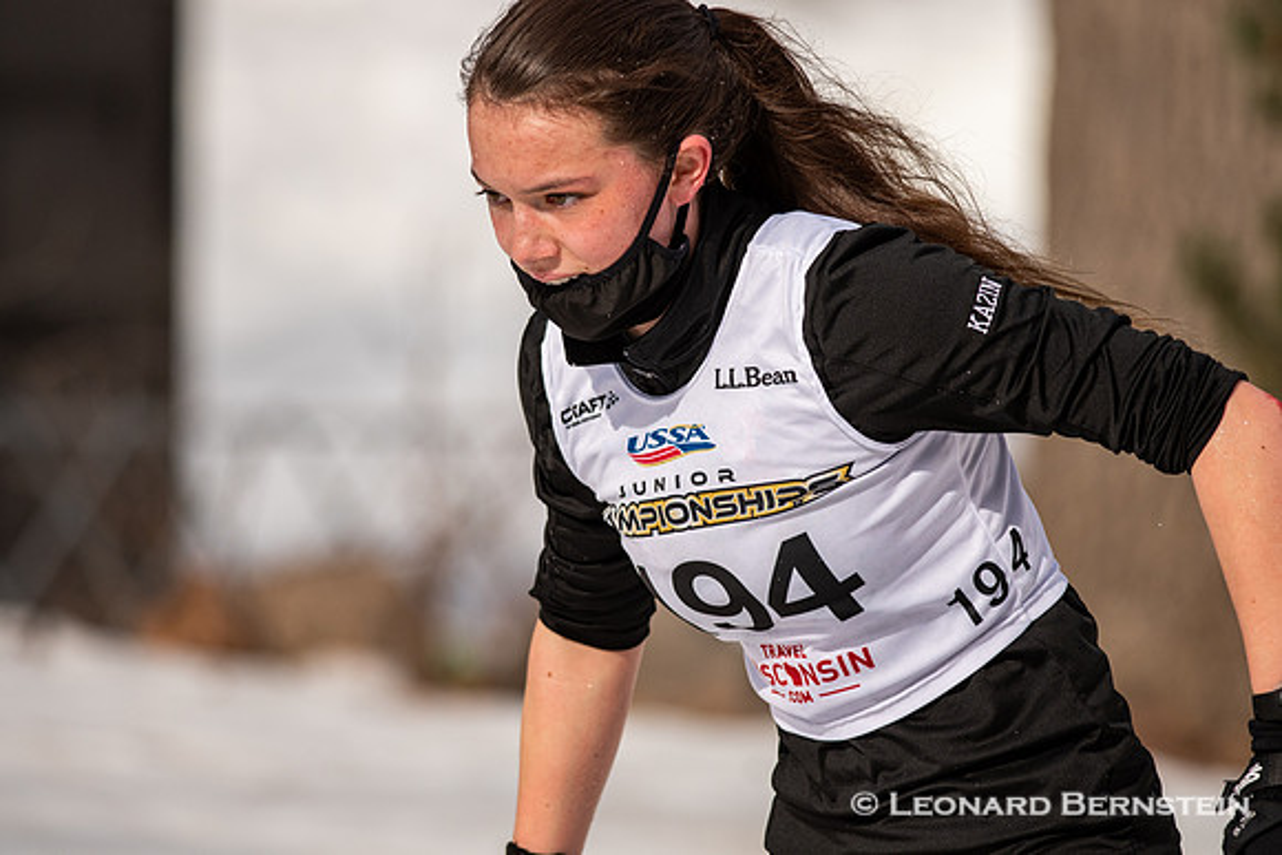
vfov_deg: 3.1
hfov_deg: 4.6
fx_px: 16028
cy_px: 428
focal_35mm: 450
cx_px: 641
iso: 400
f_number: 4
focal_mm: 300
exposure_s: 1/6400
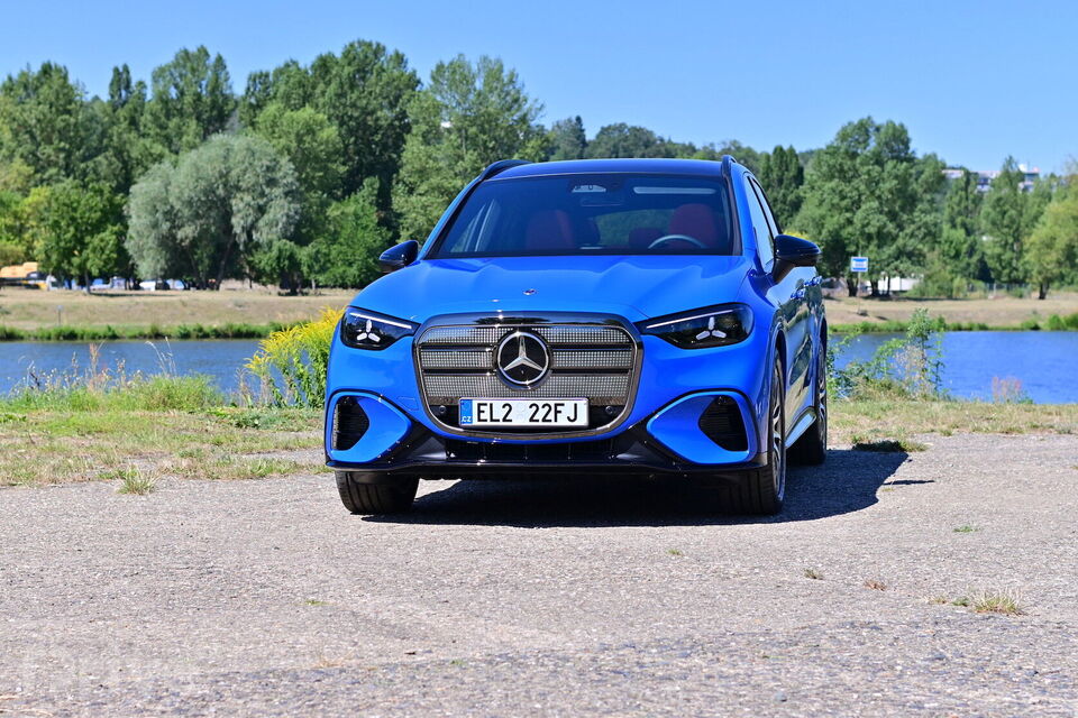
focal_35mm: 75
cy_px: 359
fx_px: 2246
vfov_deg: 18.2
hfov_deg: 27.0
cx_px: 539
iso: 200
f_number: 4.5
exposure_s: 1/2000
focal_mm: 50
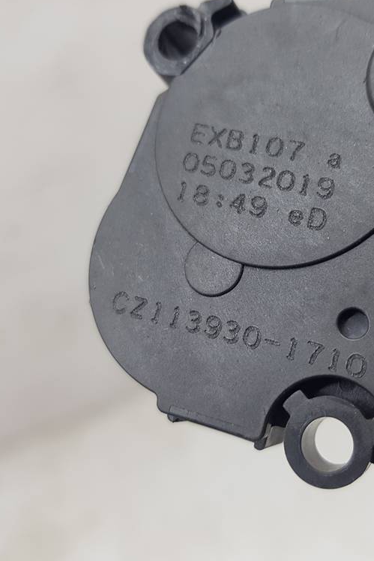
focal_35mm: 37
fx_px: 576
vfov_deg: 51.9
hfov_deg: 35.3
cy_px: 279
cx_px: 270
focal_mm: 4.2
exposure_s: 1/50
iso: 64
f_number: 1.7
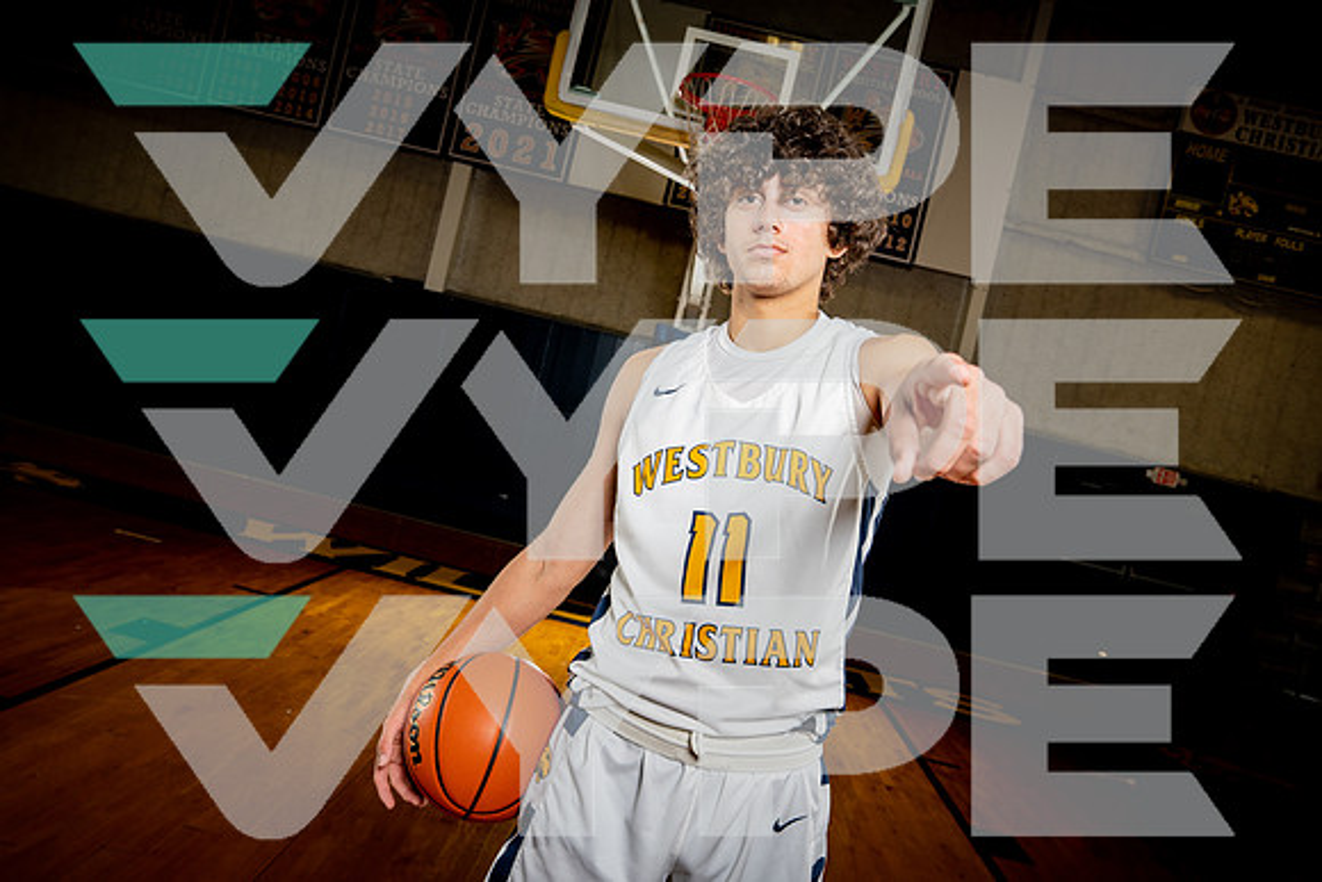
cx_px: 661
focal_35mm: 28
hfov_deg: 65.5
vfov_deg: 46.4
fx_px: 1028
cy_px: 441
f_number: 6.3
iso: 400
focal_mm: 28
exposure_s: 1/250
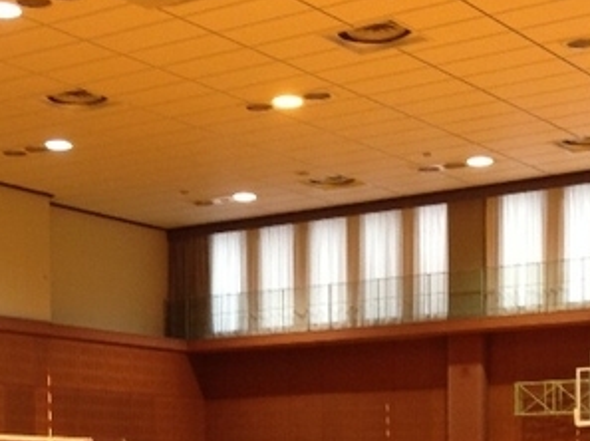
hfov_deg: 22.0
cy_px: 495
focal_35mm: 89
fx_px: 1515
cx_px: 199
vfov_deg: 16.1
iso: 100
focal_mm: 4.12
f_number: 2.4
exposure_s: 1/20
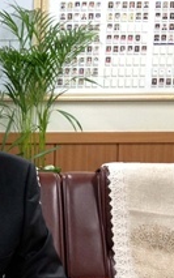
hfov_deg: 14.2
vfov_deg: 23.6
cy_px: 208
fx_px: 661
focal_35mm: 87
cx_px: -71
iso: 160
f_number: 2.4
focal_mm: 4.28
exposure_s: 1/20
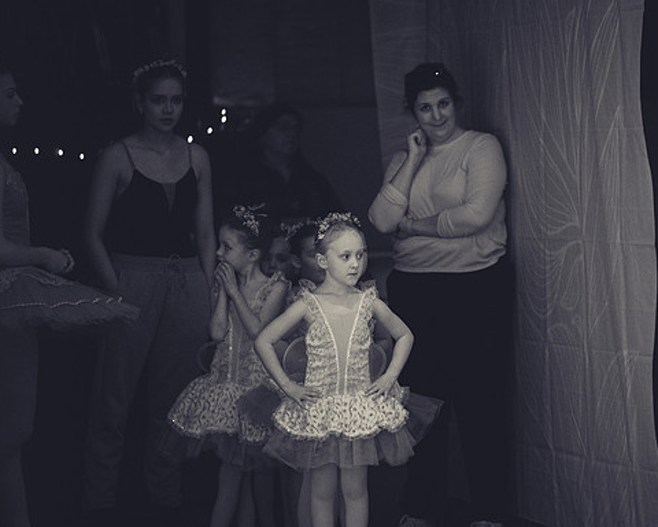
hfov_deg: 8.5
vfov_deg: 6.8
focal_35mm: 227
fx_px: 4421
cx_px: 398
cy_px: 263
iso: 12800
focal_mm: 195
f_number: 2.8
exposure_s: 1/320
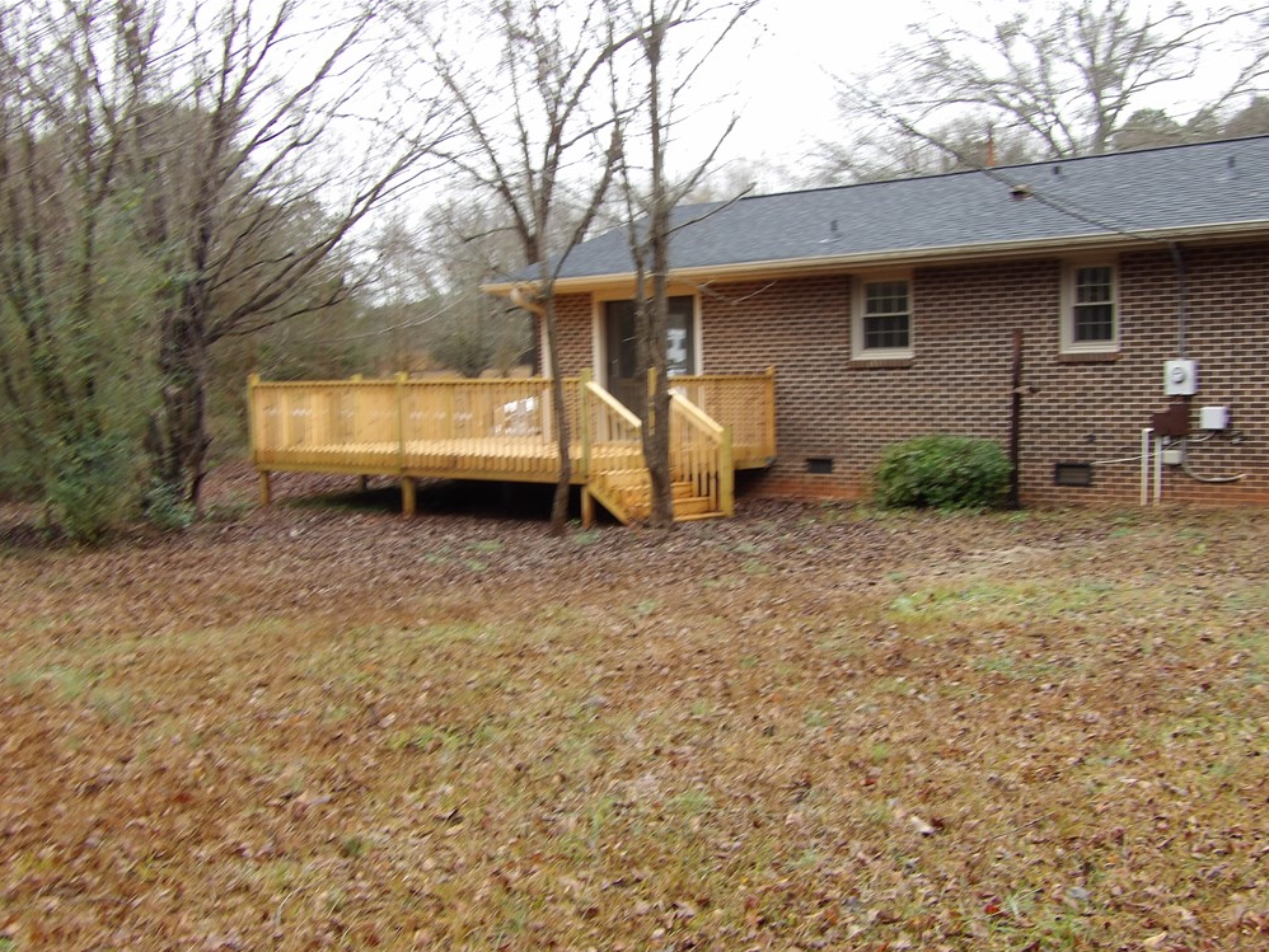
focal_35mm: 40
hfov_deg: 46.8
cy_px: 487
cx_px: 628
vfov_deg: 36.0
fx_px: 1467
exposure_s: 1/49
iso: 100
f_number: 3.7
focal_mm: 7
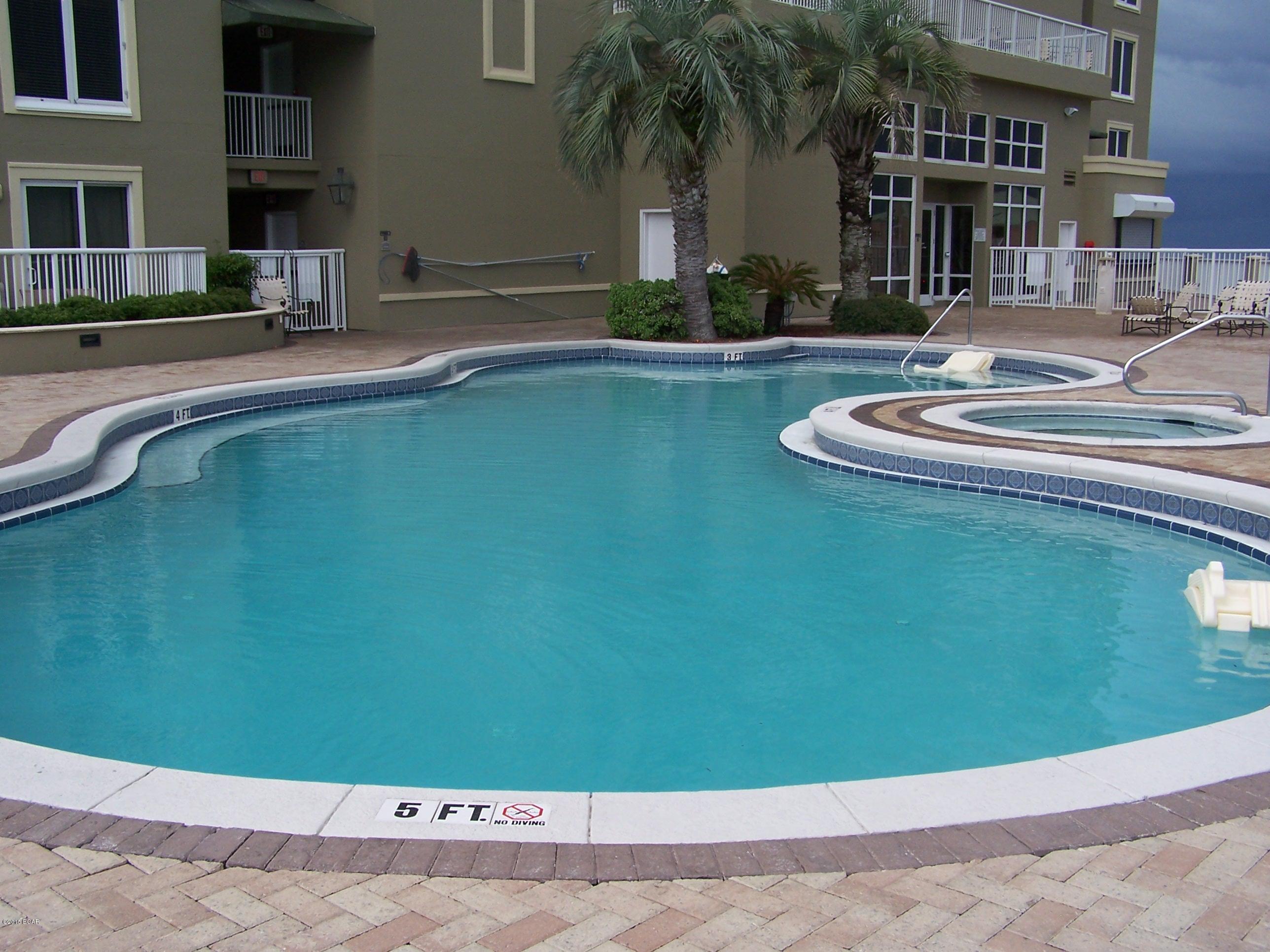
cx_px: 635
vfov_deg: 37.7
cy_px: 476
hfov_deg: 49.0
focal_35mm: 38
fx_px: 1394
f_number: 4
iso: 80
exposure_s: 1/640
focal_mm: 6.3
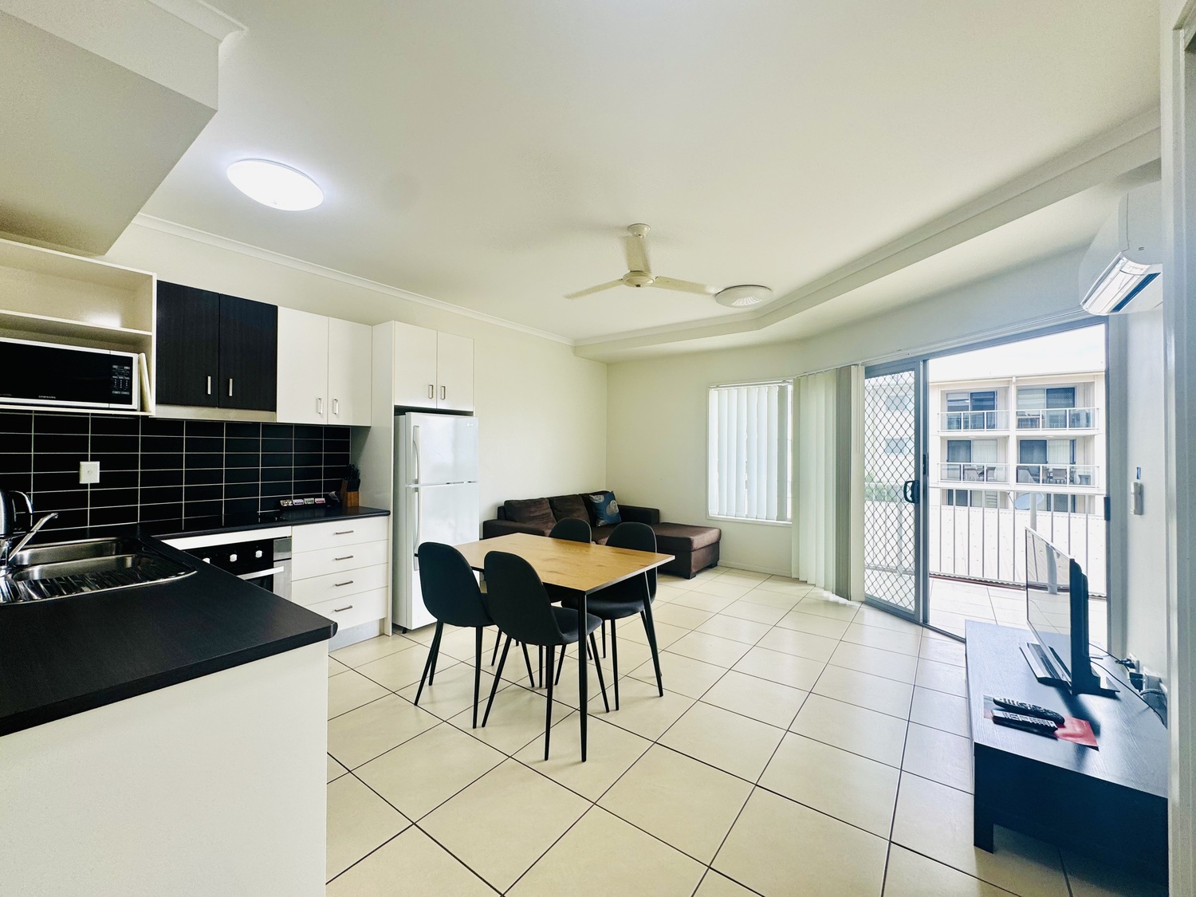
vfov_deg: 85.7
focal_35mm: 14
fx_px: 484
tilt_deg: +1.0
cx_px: 598
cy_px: 448
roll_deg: +0.2
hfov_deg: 102.1
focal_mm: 2.22
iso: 40
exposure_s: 1/102
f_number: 2.2
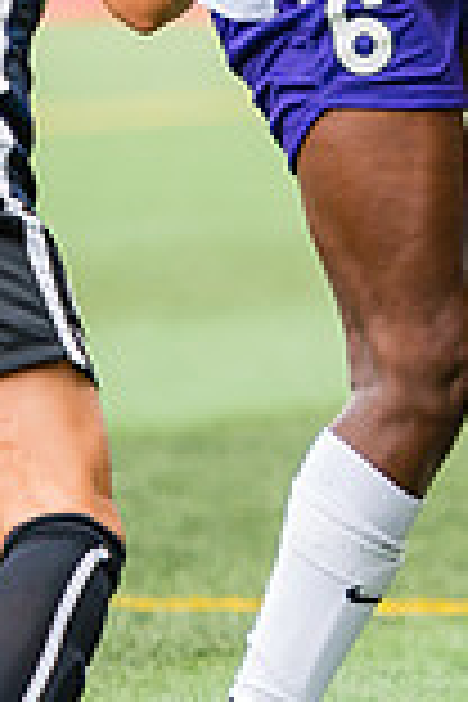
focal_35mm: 1218
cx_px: 438
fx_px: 23749
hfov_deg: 1.1
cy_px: 219
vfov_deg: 1.7
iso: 500
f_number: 2.8
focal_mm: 200
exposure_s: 1/1000
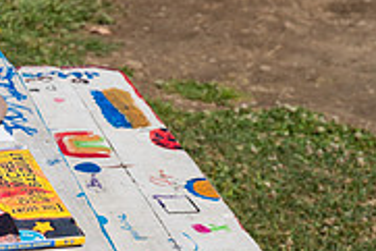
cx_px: -127
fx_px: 1139
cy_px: 132
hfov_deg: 17.5
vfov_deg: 12.6
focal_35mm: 109
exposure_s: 1/2000
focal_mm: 34
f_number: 4
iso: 100
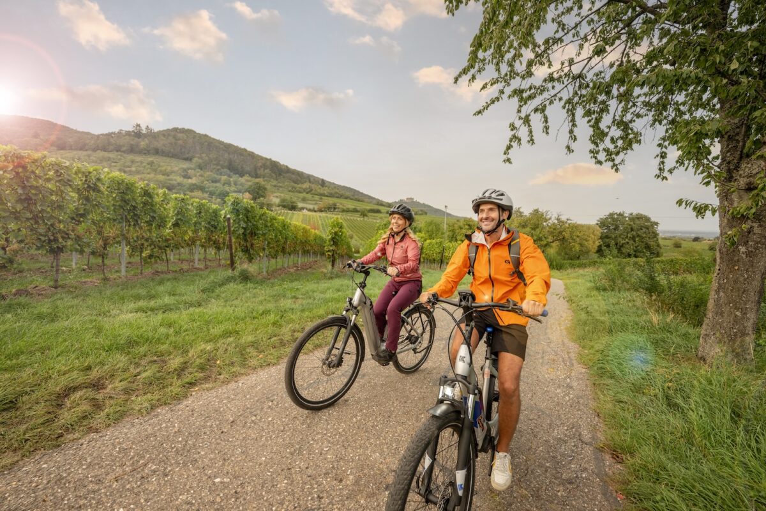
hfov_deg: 104.3
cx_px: 383
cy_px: 256
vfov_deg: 81.2
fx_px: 298
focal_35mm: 14
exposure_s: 1/800
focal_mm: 14
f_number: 2.8
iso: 500
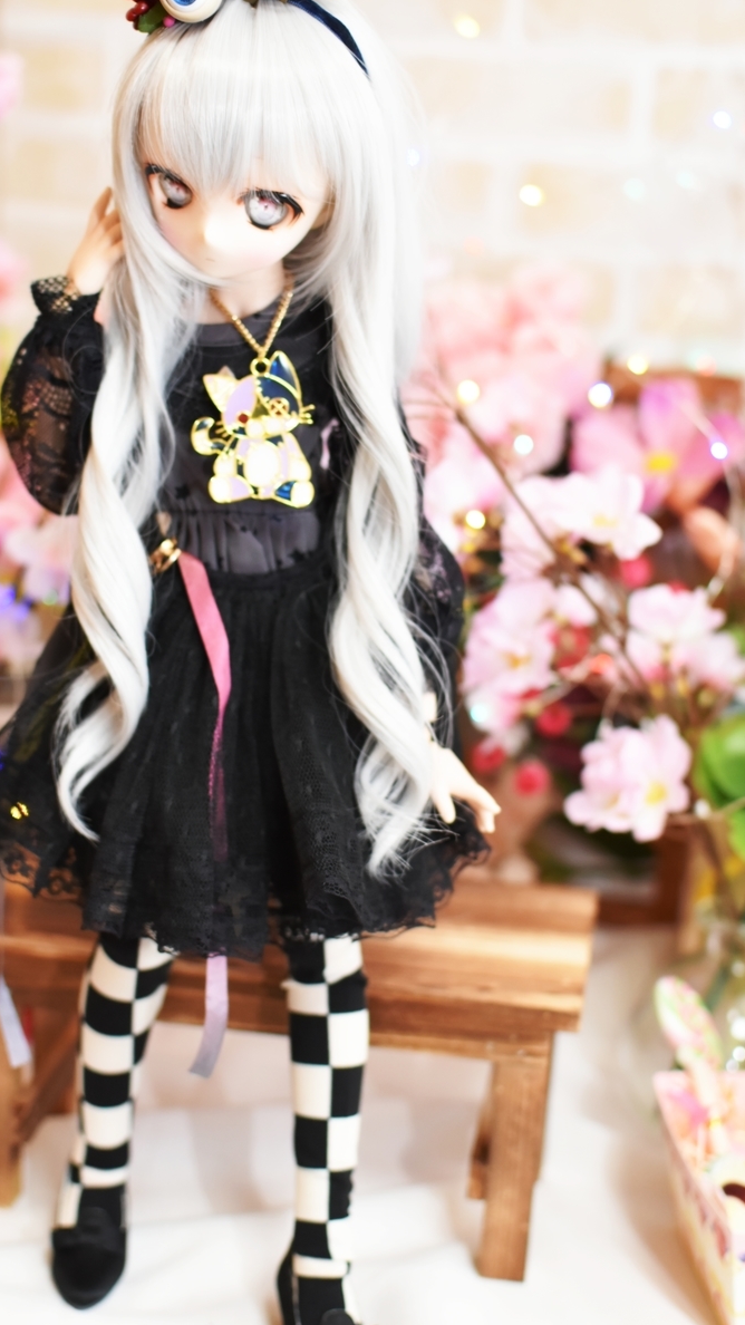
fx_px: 1951
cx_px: 337
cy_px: 665
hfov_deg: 21.6
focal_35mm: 56
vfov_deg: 37.5
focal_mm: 35
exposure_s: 1/60
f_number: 2.5
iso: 800
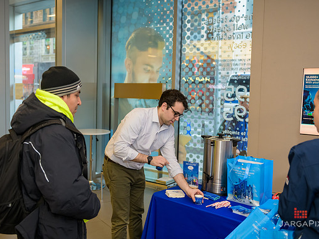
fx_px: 341
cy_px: 120
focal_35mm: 37
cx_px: 158
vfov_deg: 38.6
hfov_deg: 50.2
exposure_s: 1/125
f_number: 3.2
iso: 800
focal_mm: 34
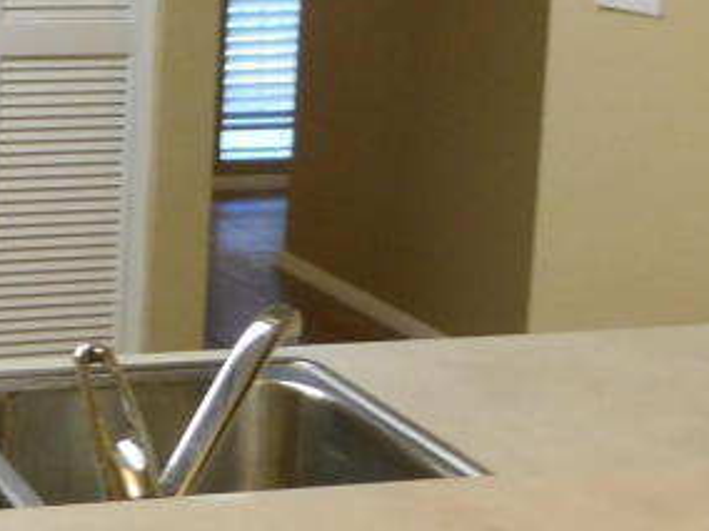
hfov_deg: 20.6
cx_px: -305
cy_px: -27
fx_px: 1700
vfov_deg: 17.3
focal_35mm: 83
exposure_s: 1/30
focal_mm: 4
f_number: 3
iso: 250
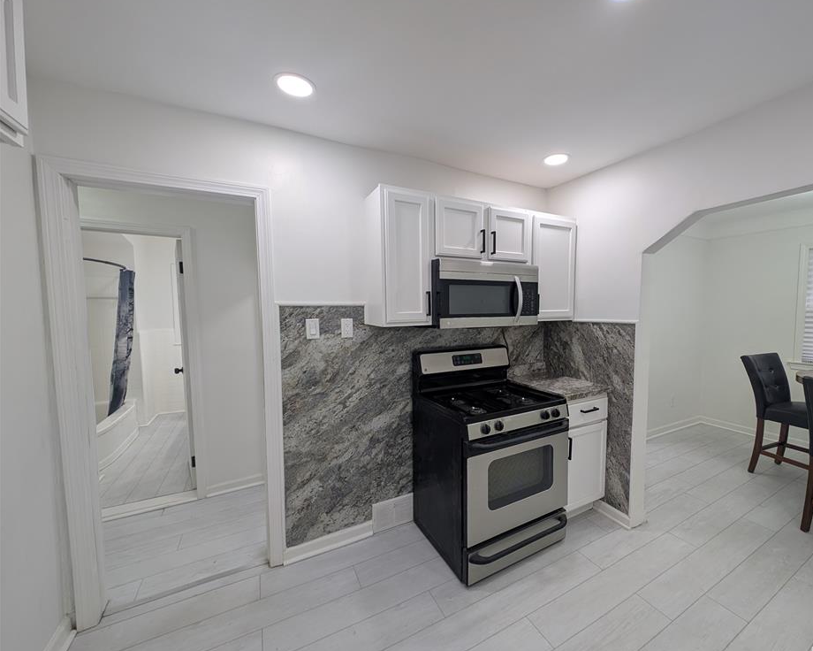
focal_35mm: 13
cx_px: 450
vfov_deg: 92.2
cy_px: 328
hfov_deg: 104.4
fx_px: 313
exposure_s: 1/120
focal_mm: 2.23
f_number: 1.95
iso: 57
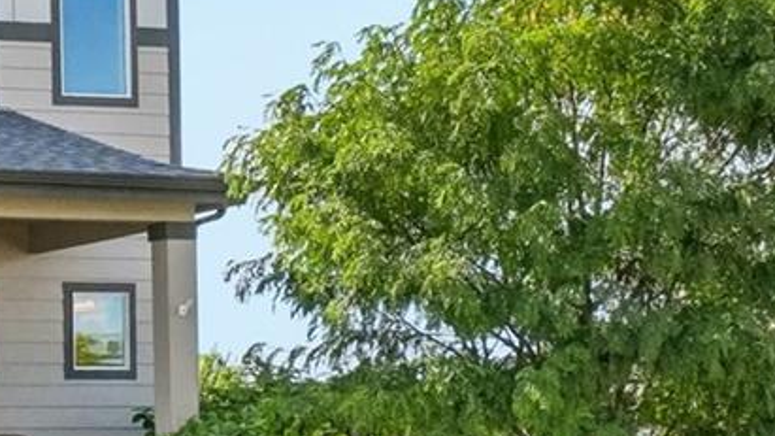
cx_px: -419
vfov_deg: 11.0
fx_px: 2260
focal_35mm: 110
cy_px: 230
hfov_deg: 17.3
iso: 400
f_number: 8
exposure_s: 1/1250
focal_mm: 18
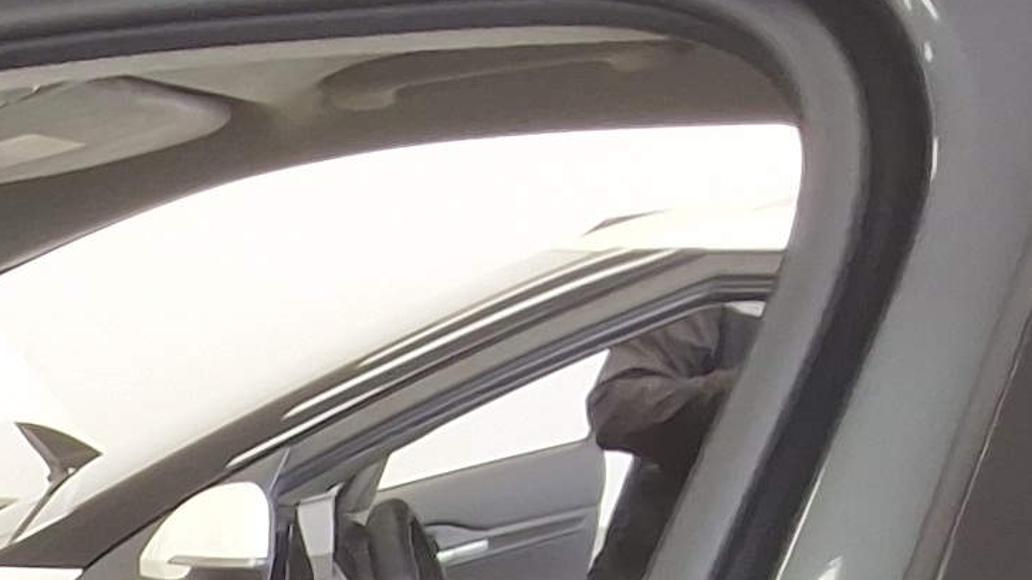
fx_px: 3749
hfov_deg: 13.0
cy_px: 1490
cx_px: -1209
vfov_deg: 8.0
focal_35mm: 137
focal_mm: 2.91
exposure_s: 1/60
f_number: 1.9
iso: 40
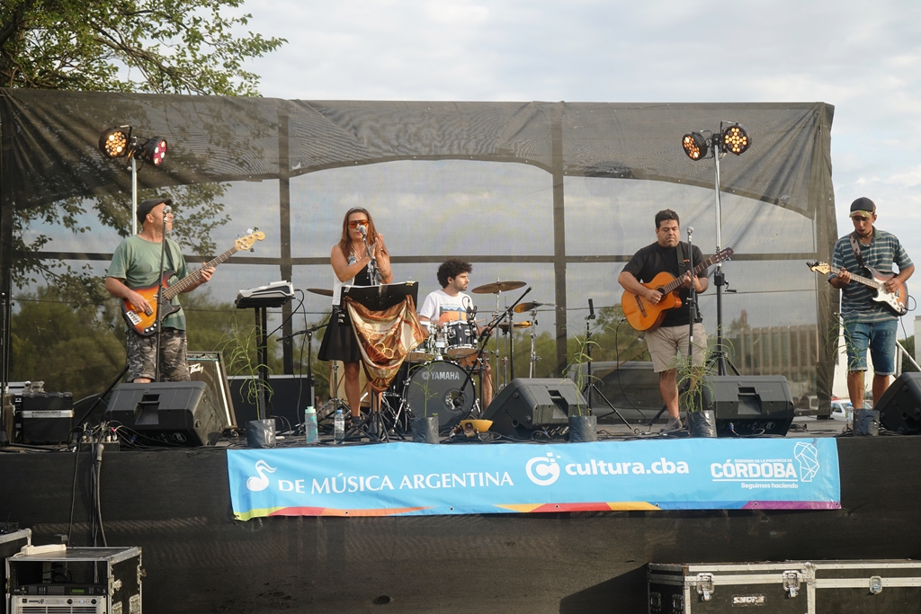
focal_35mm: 63
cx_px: 460
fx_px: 1612
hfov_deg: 31.9
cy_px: 307
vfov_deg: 21.6
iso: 100
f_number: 6.3
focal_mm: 63
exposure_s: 1/100
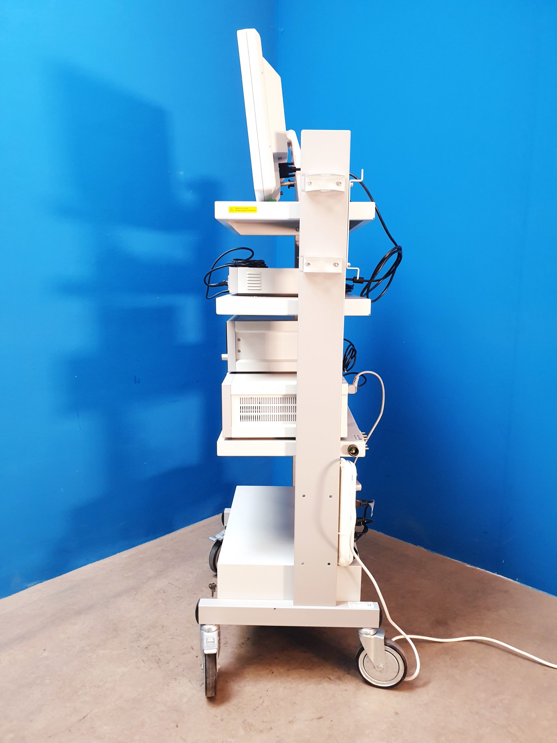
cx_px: 278
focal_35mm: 26
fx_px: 558
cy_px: 372
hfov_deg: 53.1
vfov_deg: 67.3
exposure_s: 1/50
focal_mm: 4.3
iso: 320
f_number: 2.4
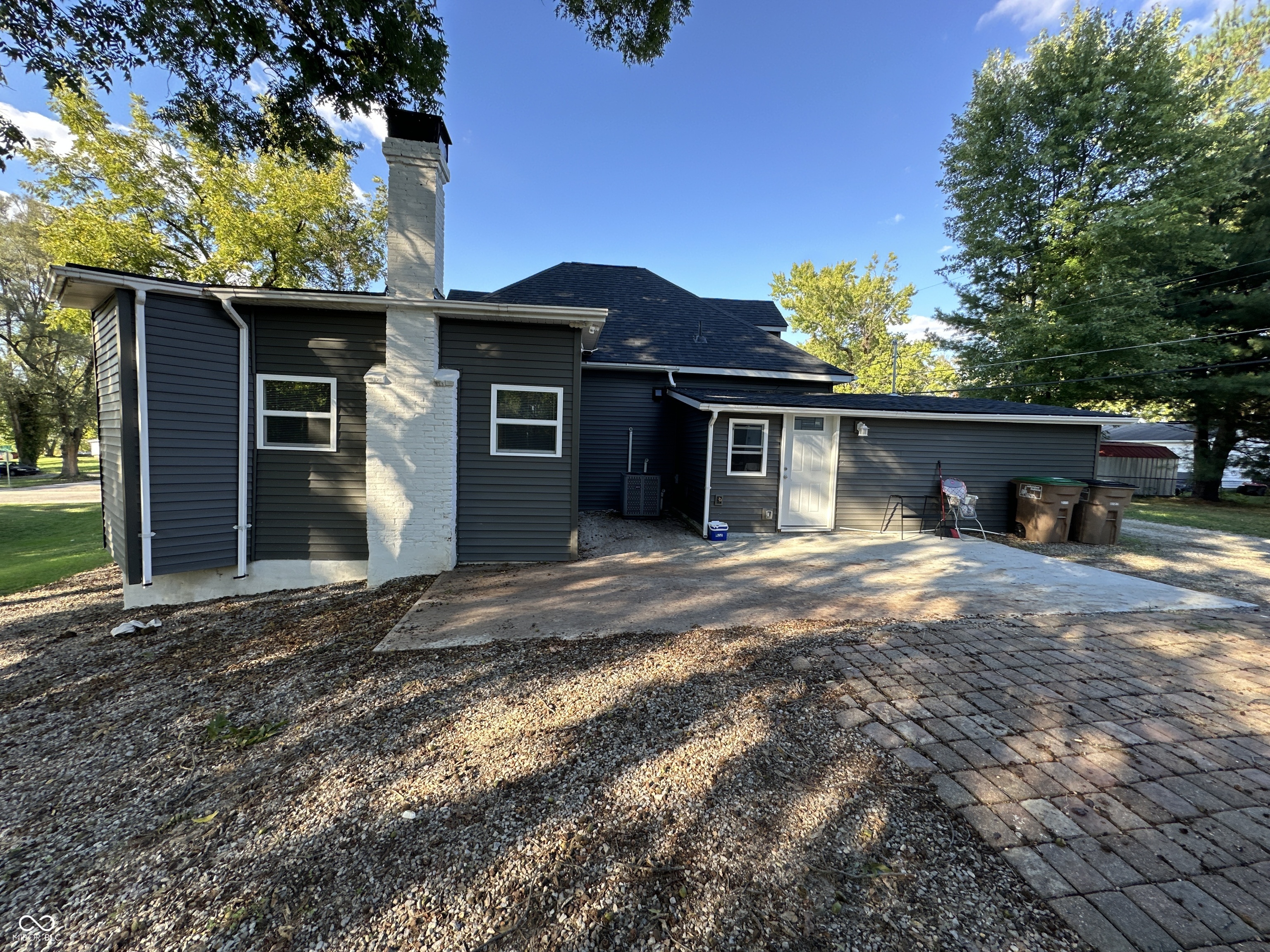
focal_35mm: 14
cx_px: 635
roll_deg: -1.7
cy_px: 476
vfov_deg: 85.7
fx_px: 514
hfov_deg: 102.1
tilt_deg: -3.5
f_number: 2.2
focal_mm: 2.22
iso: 40
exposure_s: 1/177
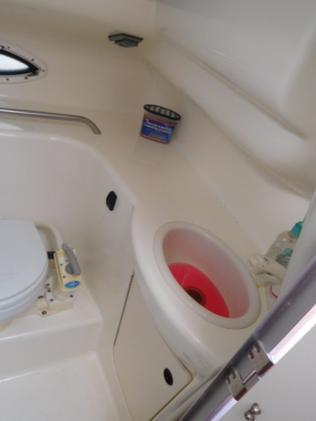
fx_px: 304
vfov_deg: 69.4
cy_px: 210
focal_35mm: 25
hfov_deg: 54.9
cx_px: 158
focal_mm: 4.5
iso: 125
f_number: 3.4
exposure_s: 1/50
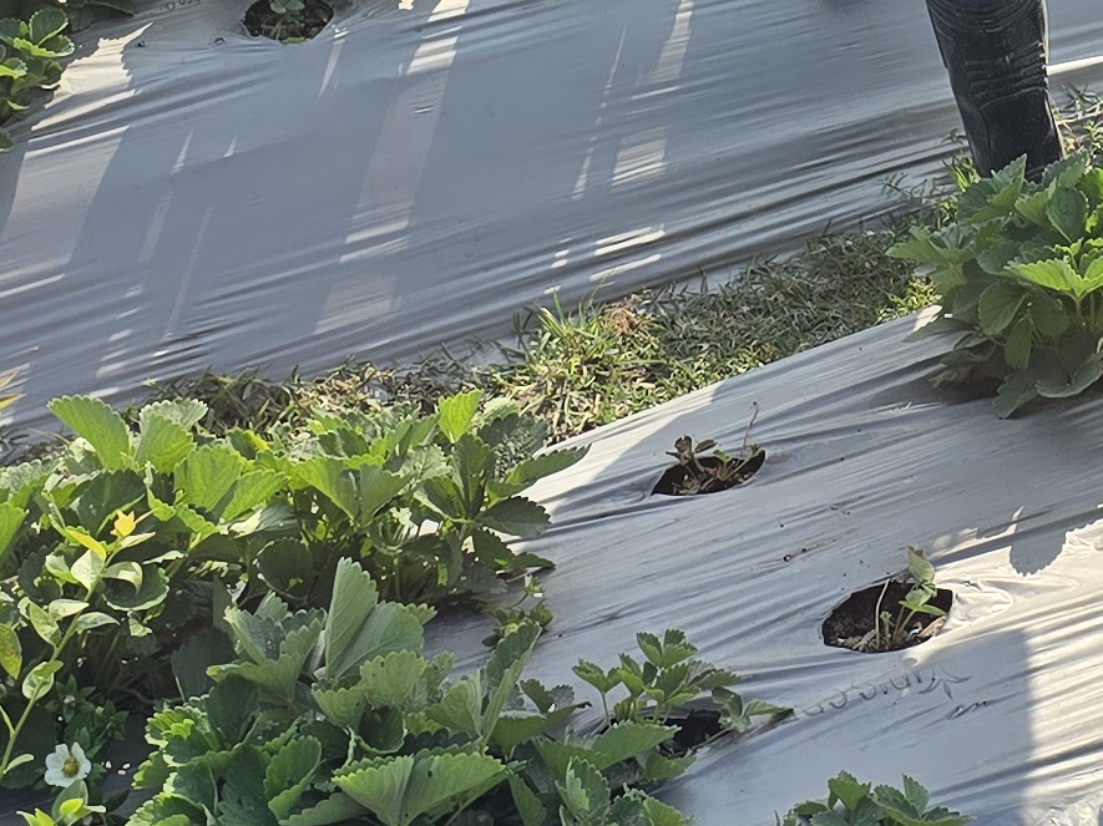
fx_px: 3312
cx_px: 1081
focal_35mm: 104
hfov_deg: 18.5
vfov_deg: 13.5
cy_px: -344
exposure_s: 1/861
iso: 12
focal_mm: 6.3
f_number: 1.7
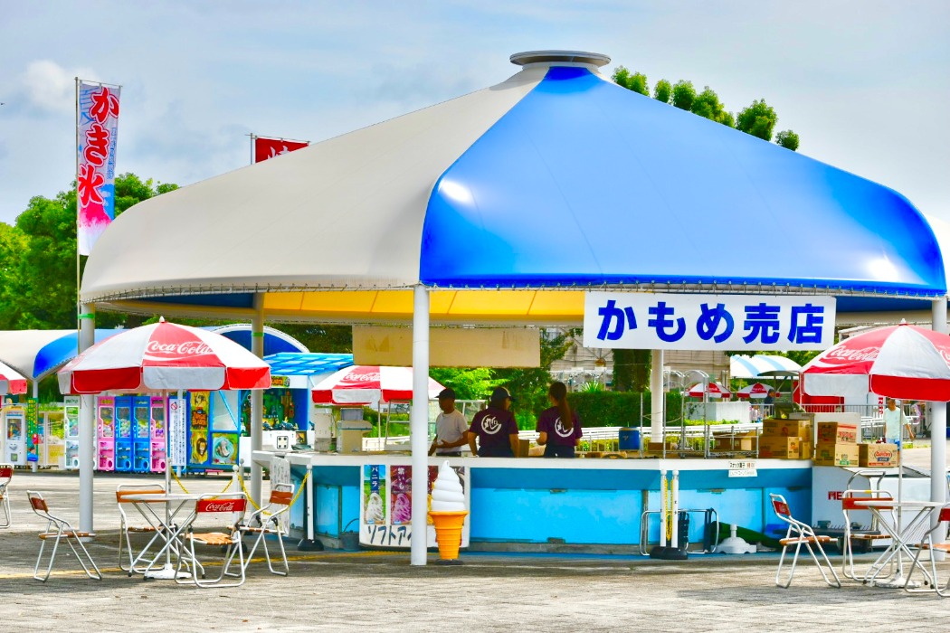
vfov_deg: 13.4
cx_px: 475
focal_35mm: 102
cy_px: 316
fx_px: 2691
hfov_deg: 20.0
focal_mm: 68
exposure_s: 1/2000
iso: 400
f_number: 7.1
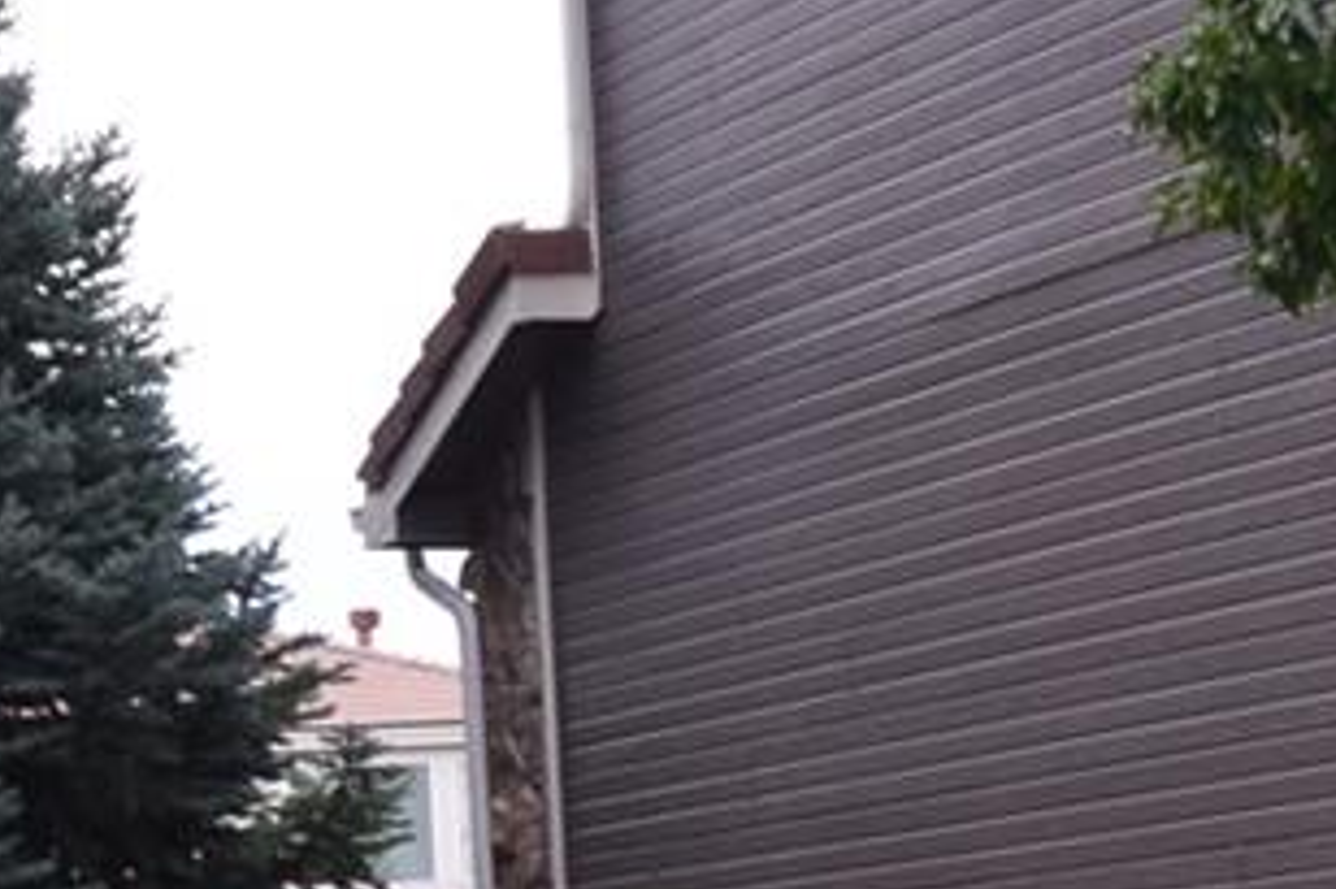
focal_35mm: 156
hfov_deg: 13.2
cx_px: 833
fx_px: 5786
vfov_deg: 8.4
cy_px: 1713
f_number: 9
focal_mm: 20
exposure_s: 1/125
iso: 640
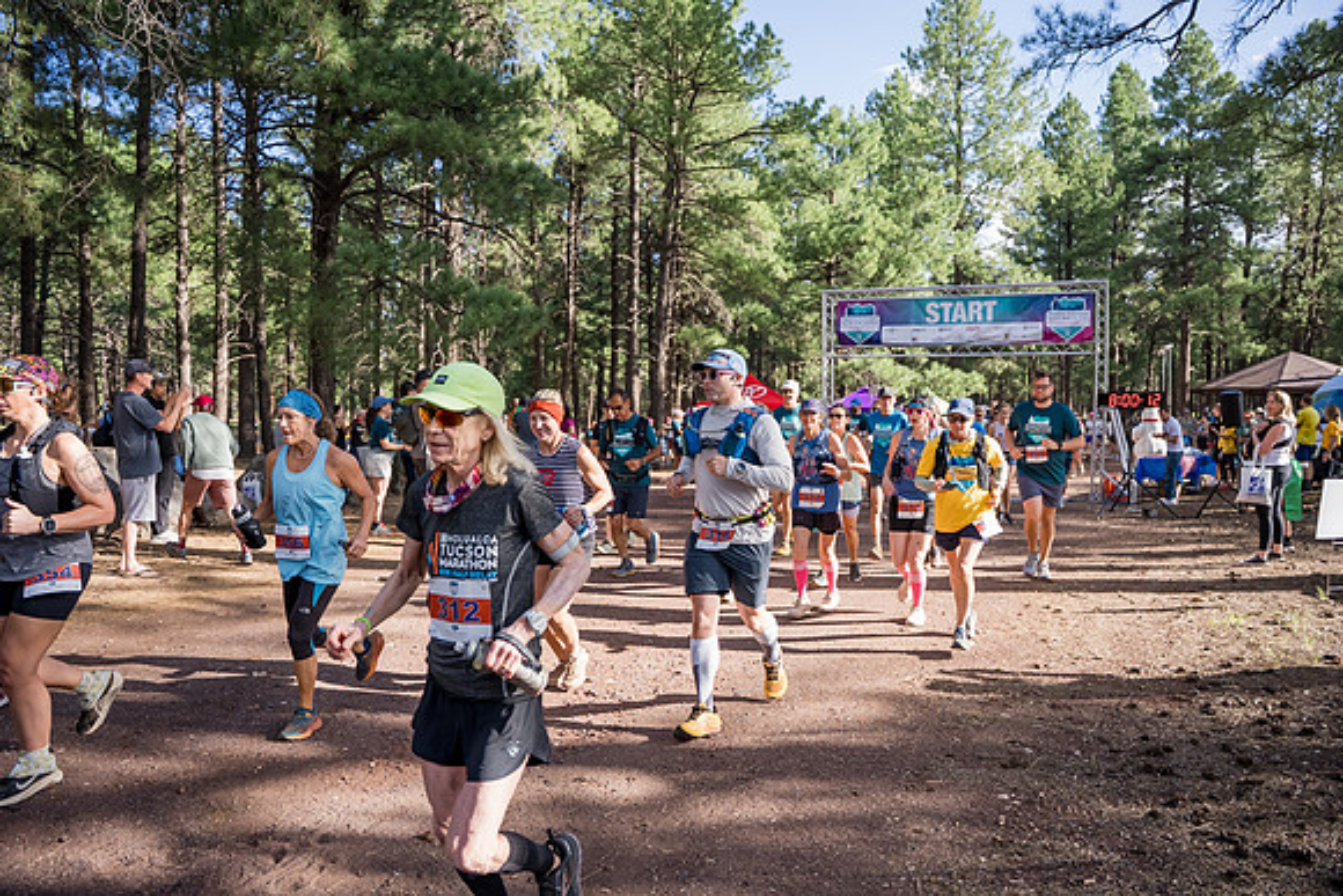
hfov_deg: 73.7
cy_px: 448
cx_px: 672
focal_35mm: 24
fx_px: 896
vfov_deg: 53.2
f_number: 3.2
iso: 500
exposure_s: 1/1600
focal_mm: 24
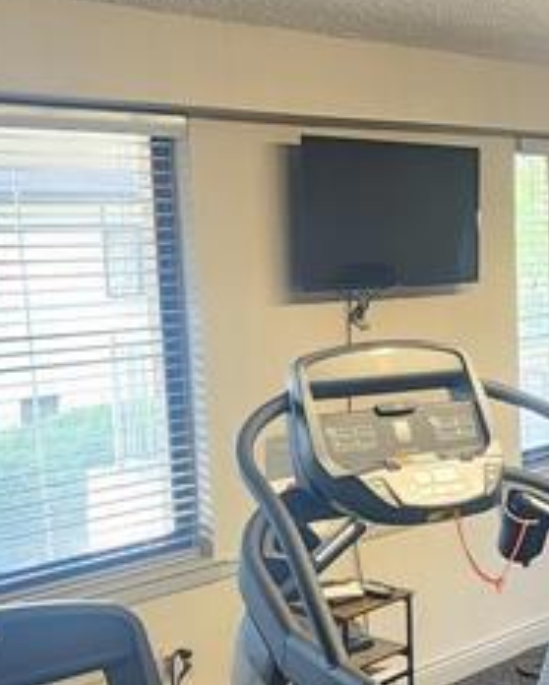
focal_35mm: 56
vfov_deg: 33.5
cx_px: 455
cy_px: 405
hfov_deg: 26.6
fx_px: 1136
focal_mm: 2.2
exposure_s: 1/60
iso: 400
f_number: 2.2
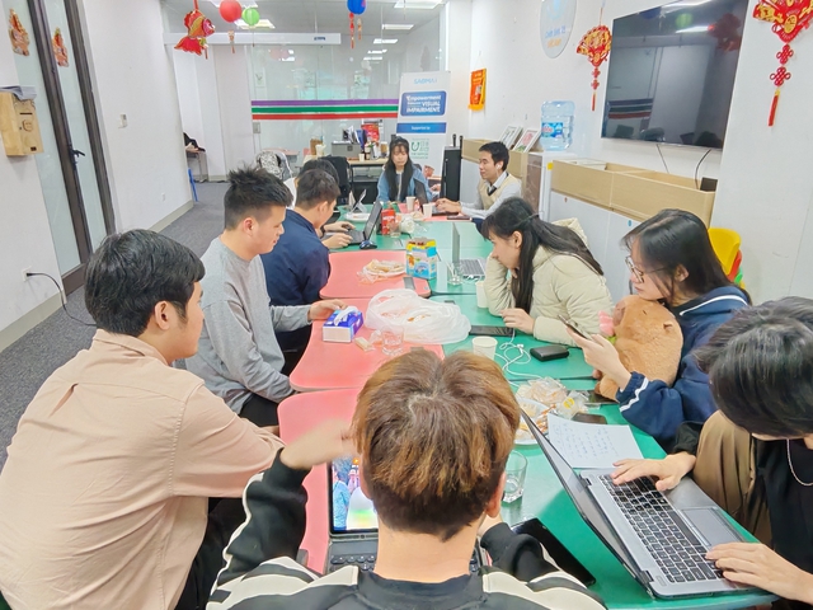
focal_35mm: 24
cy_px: 305
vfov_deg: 56.8
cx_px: 406
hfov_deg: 71.6
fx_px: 564
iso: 400
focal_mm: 1.96
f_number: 2.2
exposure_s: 1/33
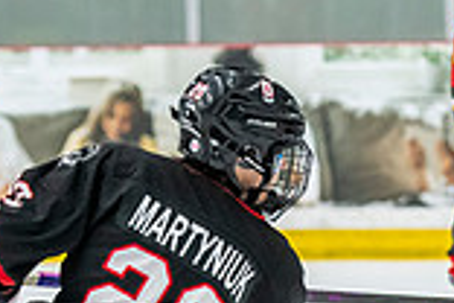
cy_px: 417
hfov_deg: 4.5
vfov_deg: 3.0
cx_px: 220
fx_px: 5725
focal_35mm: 454
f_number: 3.2
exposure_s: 1/640
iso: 2000
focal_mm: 98
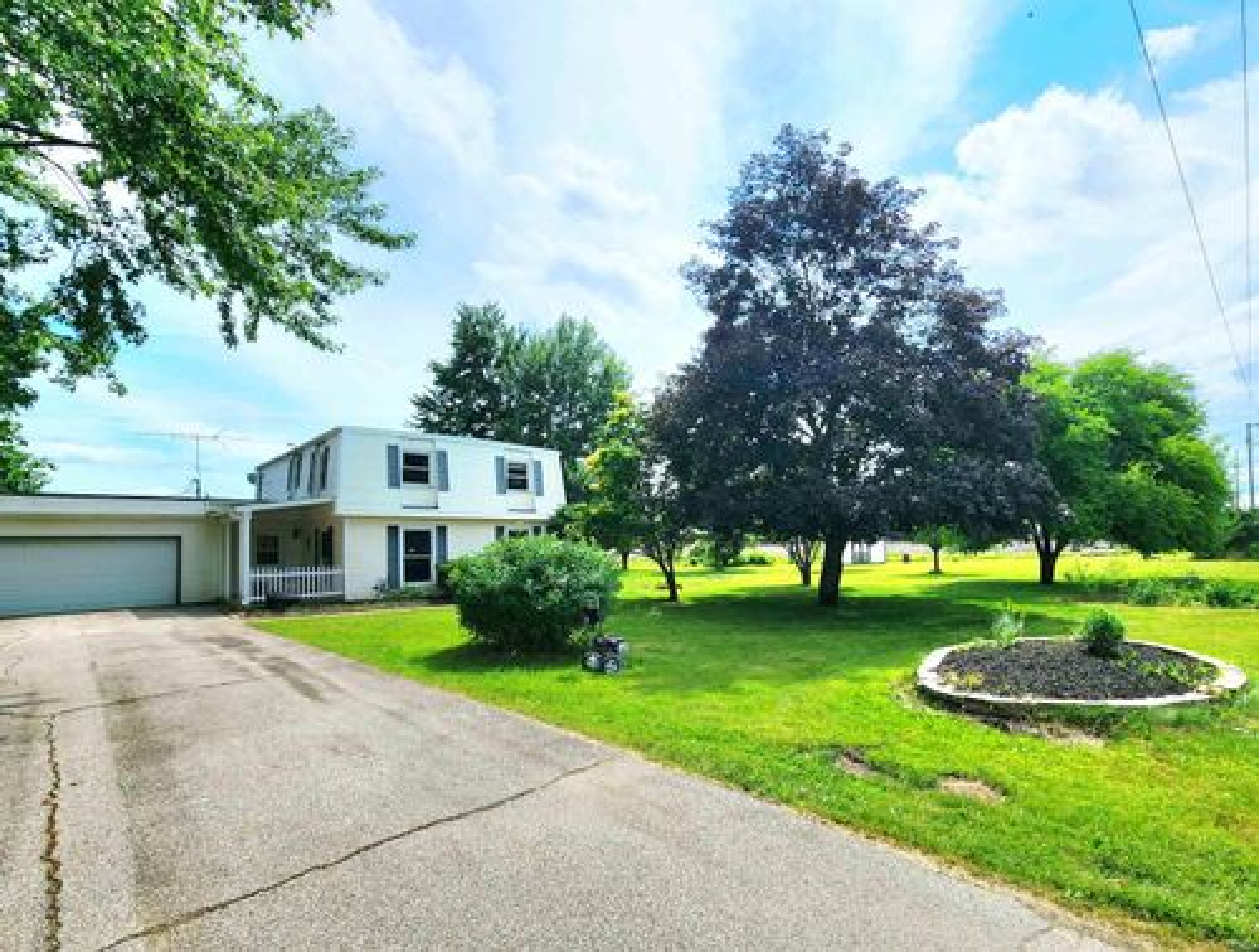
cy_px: 476
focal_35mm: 13
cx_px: 630
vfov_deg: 90.2
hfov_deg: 106.0
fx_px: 474
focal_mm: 2.2
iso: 50
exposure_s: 1/5000
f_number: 2.2
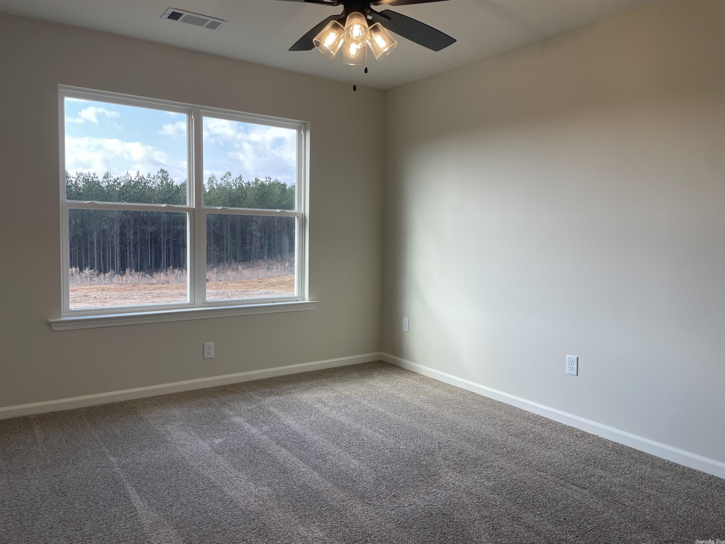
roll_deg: -0.6
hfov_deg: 67.3
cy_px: 272
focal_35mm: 26
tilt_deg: -4.5
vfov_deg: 53.1
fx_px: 545
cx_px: 362
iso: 32
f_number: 1.6
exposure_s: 1/279
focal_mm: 4.2
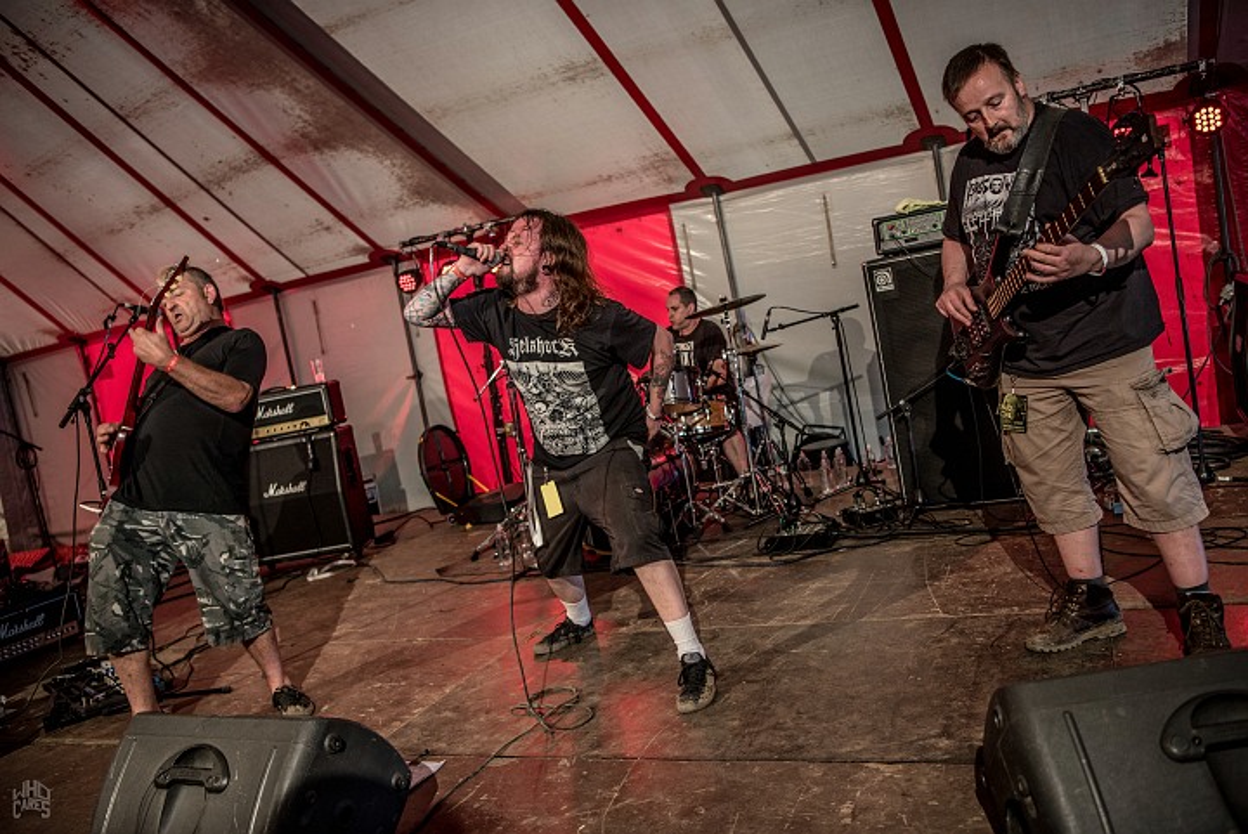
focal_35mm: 30
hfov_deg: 61.9
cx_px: 624
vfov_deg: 43.7
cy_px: 417
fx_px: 1041
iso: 640
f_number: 2.8
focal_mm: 30
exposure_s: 1/100
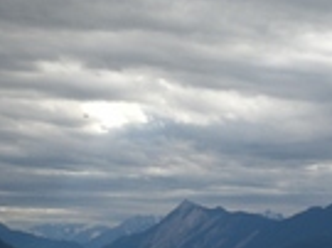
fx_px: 1447
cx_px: 344
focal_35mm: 151
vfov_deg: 9.8
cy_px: 209
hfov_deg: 12.9
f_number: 5.1
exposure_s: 1/250
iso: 50
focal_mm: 8.44
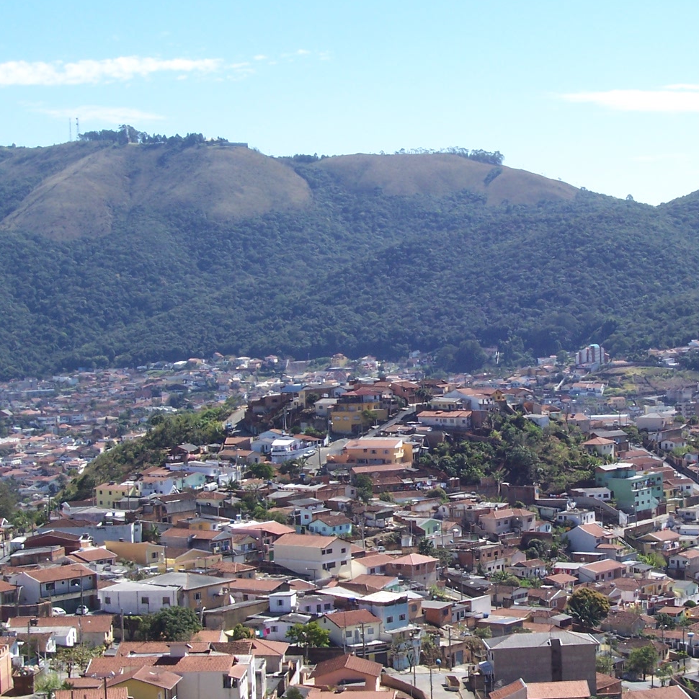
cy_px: 378
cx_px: 521
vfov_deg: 19.3
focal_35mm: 90
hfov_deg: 19.2
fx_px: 2056
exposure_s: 1/180
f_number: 6.7
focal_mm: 10.8
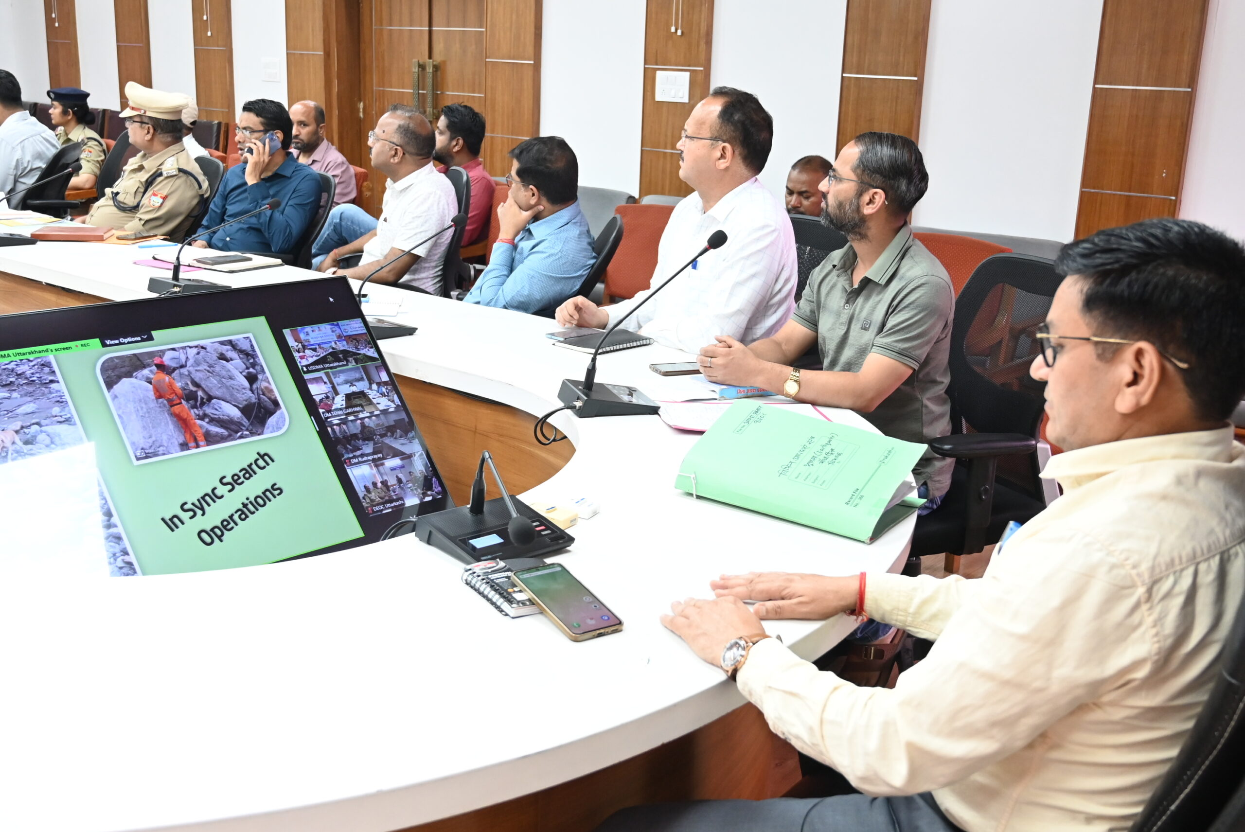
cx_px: 622
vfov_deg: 36.9
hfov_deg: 53.1
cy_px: 416
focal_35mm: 36
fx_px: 1246
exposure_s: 1/125
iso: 1800
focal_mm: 24
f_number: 4
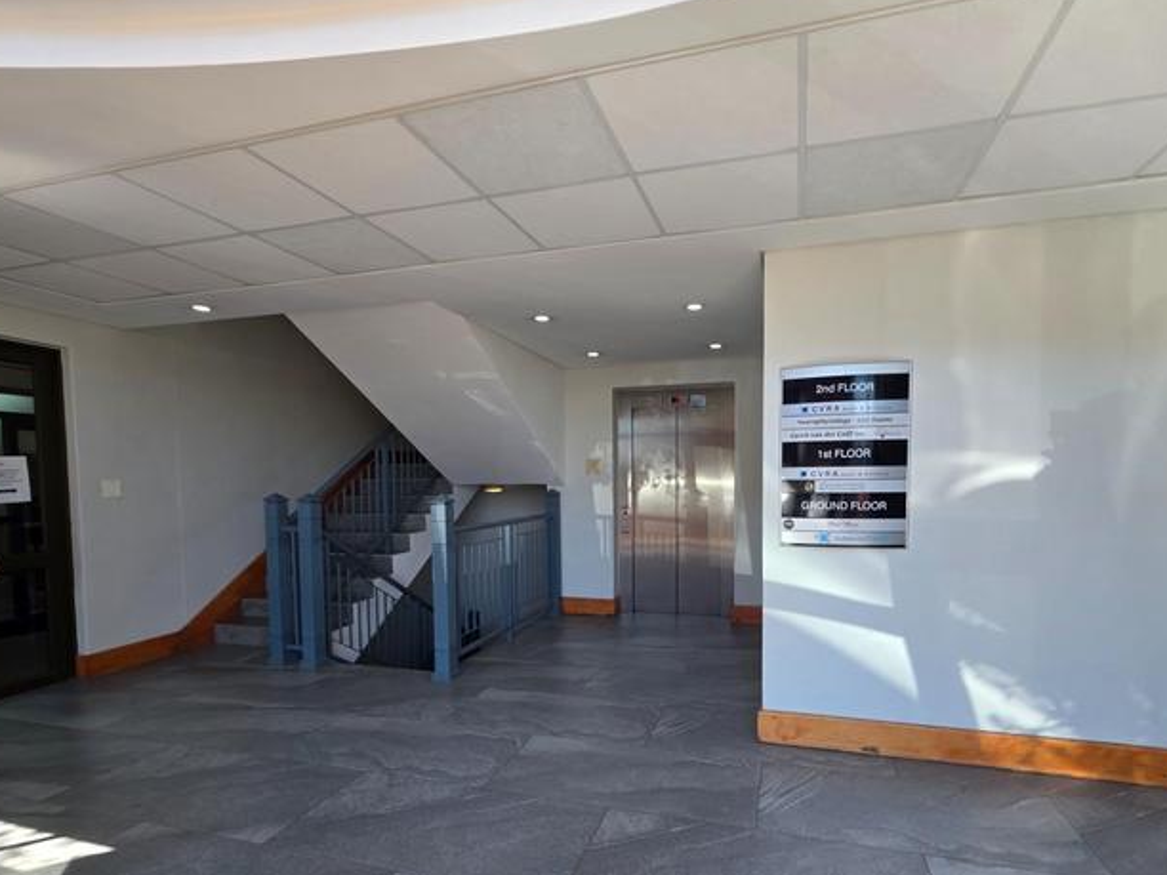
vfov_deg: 74.1
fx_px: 573
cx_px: 614
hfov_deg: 90.9
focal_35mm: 17
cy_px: 515
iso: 20
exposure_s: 1/100
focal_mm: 2.2
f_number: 1.9
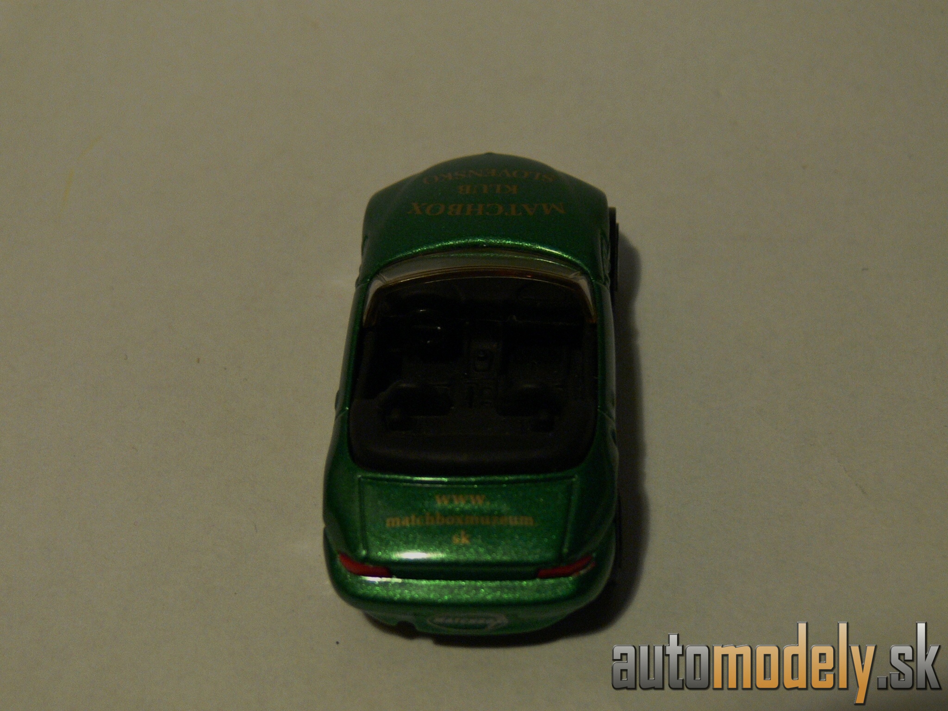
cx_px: 474
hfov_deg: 32.7
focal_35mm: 59
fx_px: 1616
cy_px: 356
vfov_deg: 24.8
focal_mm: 10.5
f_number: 3.2
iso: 200
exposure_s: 1/10
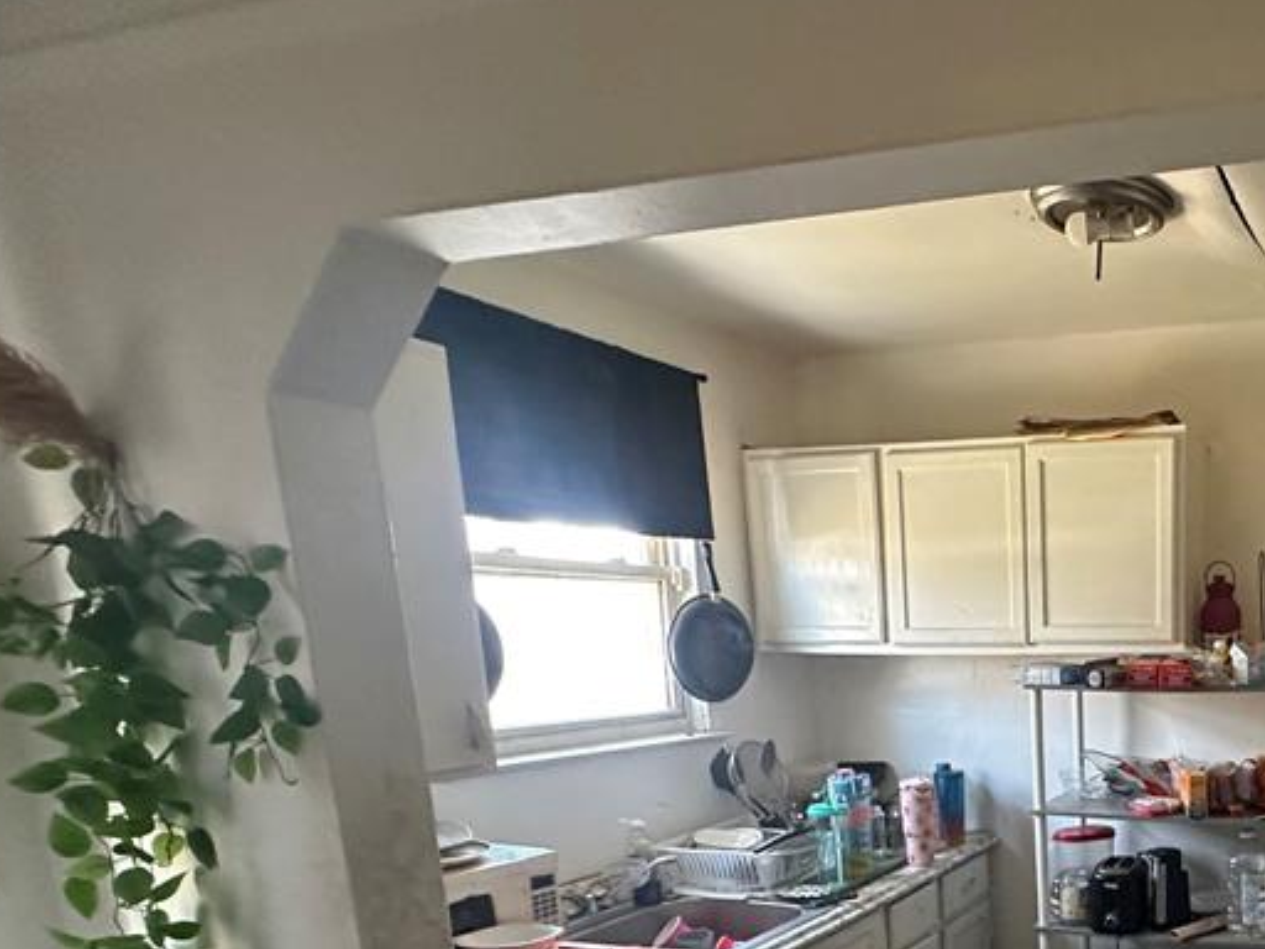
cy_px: 838
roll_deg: -0.2
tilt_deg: -10.0
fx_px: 1023
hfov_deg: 54.7
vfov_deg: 45.5
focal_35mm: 28
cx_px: 1151
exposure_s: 1/60
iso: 640
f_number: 2.2
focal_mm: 2.22
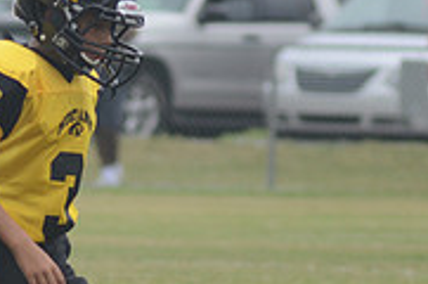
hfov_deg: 2.1
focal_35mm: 963
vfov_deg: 1.4
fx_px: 11429
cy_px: 121
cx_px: -255
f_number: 5.6
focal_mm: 200
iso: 400
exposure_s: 1/800
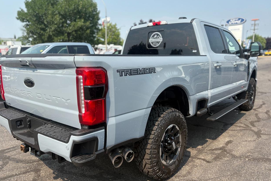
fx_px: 211
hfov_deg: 65.5
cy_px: 89
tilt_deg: -7.9
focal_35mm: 28
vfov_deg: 46.4
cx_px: 139
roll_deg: -0.4
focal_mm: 5.96
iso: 50
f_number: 1.6
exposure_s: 1/2075
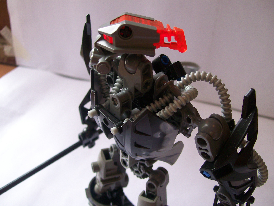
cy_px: 103
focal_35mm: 36
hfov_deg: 51.4
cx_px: 137
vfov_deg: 39.7
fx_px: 285
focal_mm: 6
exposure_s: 1/32
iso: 89
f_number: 2.7
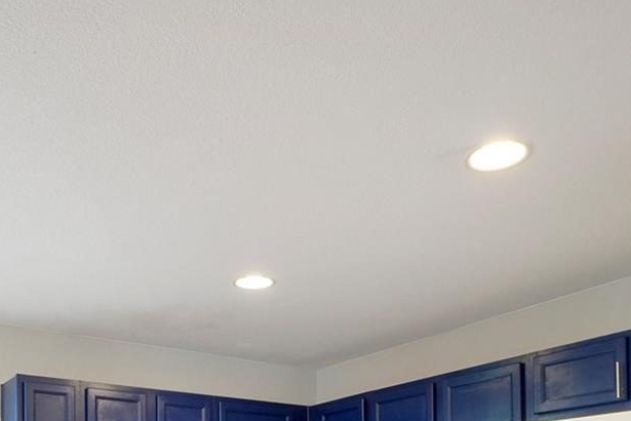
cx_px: 261
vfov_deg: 29.0
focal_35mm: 39
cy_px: 522
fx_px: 684
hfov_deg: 49.3
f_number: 8
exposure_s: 1/6
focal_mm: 10
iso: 800
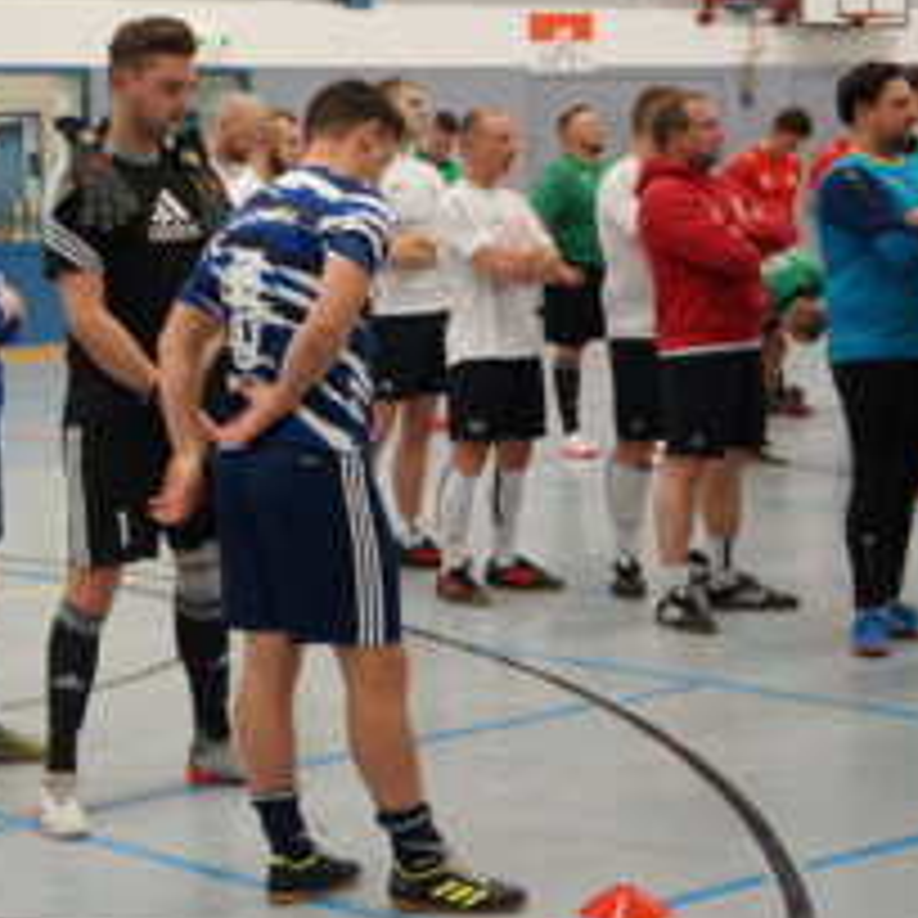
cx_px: 148
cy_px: 392
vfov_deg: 19.3
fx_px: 2700
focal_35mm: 90
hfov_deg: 19.1
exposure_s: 1/60
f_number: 4.5
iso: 800
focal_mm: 36
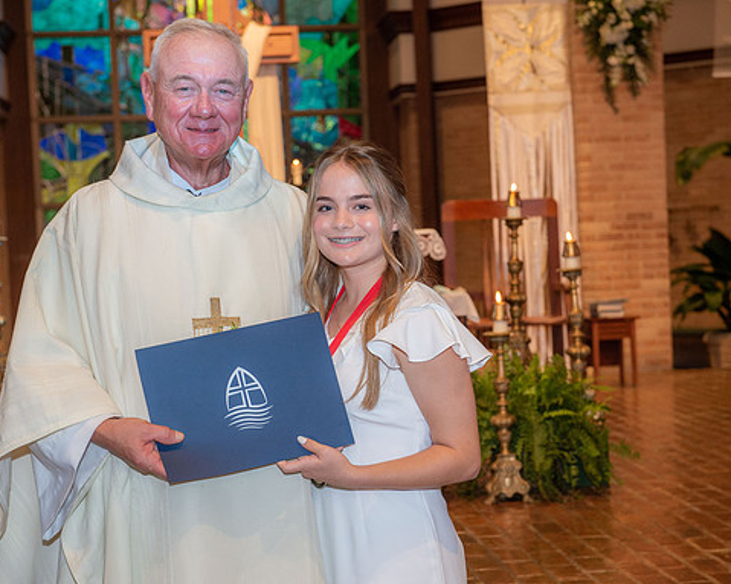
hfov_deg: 25.4
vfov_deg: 20.4
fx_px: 1622
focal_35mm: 75
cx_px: 363
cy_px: 293
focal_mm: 66
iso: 1600
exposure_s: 1/125
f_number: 5.6
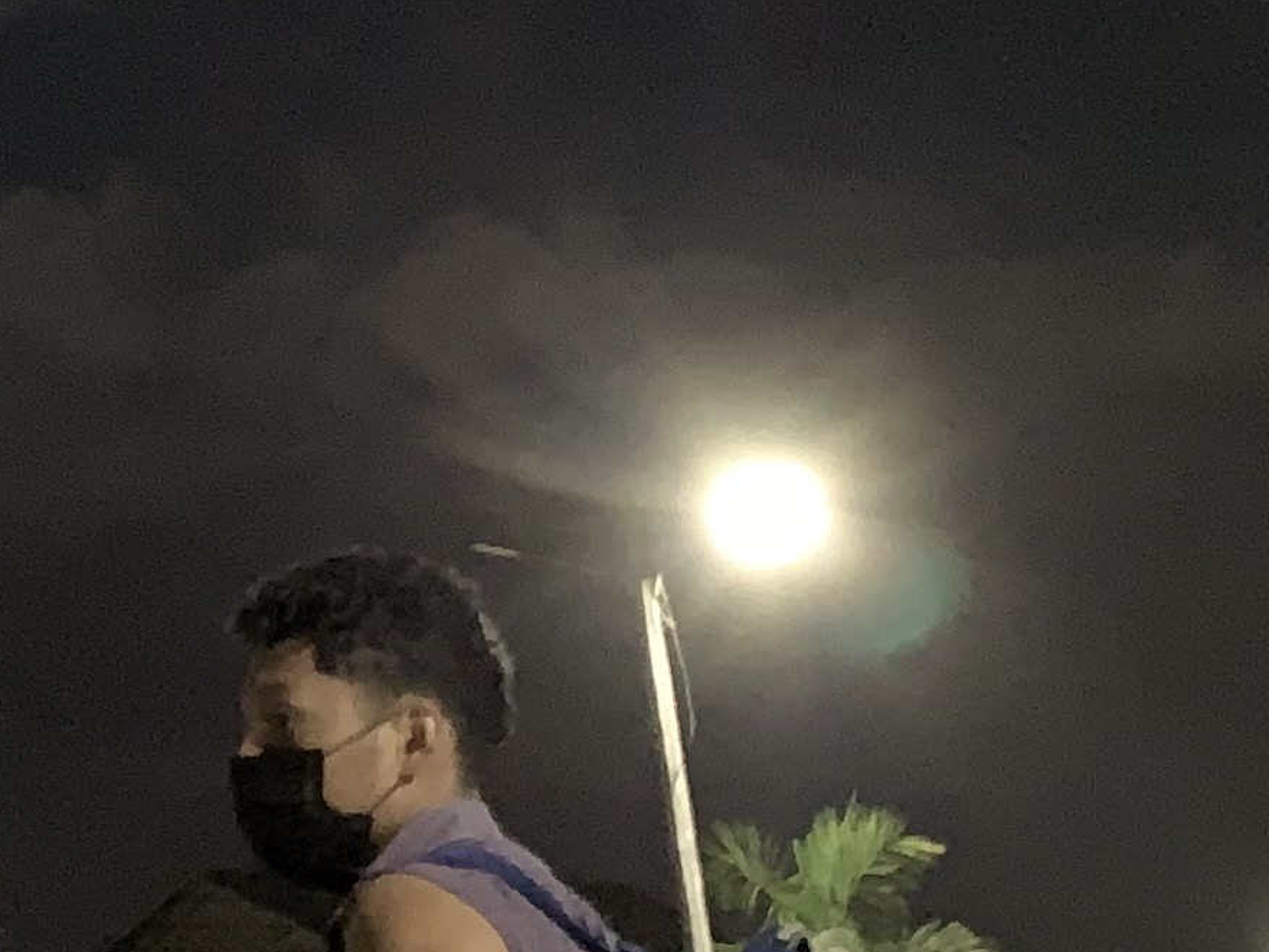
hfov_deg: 15.3
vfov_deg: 12.0
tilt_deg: +19.2
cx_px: -655
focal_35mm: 119
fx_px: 4363
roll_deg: +1.6
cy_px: -409
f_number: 1.8
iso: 800
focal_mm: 4.25
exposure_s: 1/4
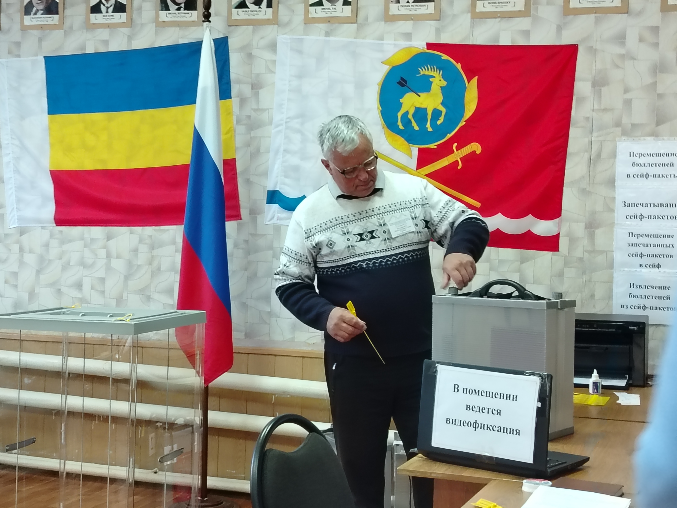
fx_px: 1173
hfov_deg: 32.2
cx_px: 338
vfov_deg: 24.4
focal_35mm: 60
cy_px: 254
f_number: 1.75
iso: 753
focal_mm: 5.25
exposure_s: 1/25
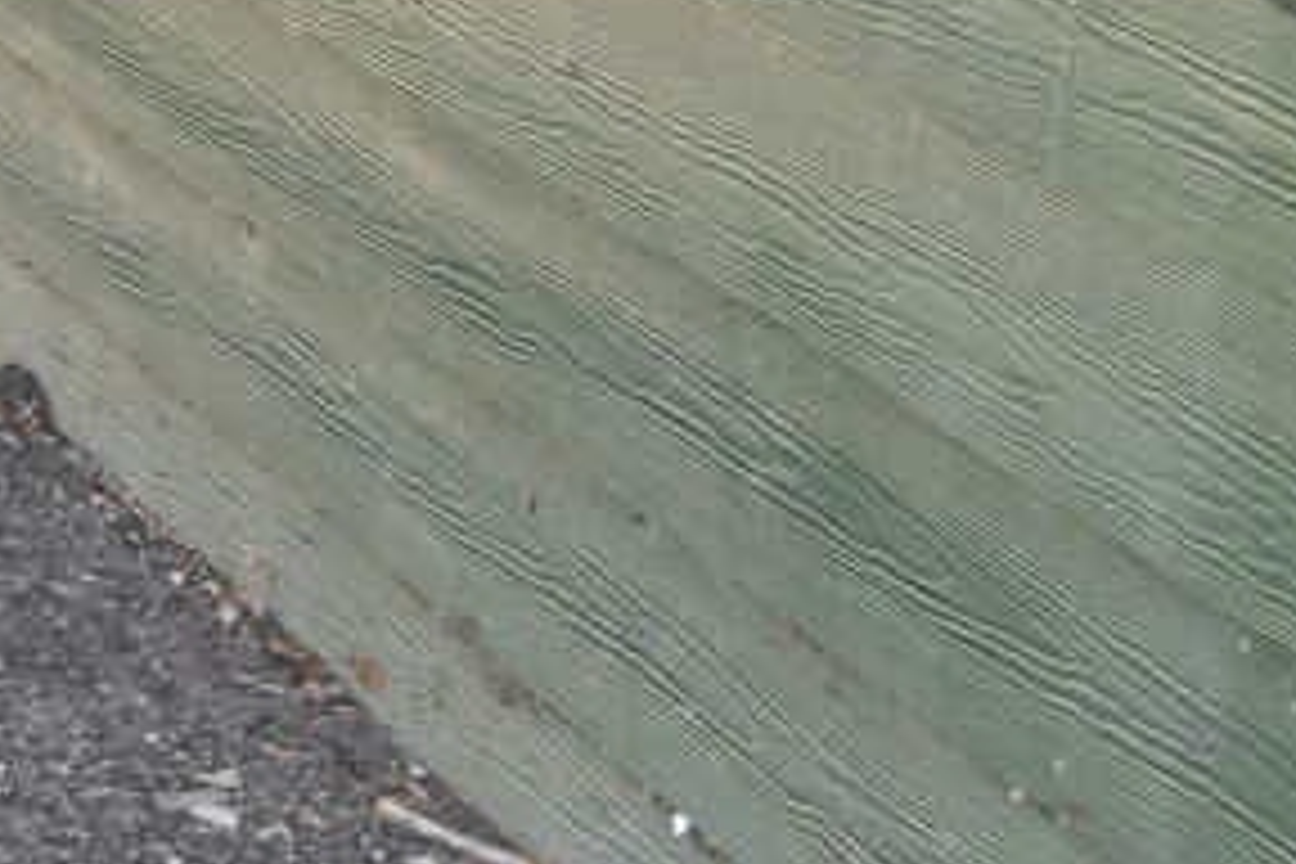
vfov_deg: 9.6
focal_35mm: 138
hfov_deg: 11.6
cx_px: -2012
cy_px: -590
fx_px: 4951
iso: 250
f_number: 4.5
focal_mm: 16.3
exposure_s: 1/80
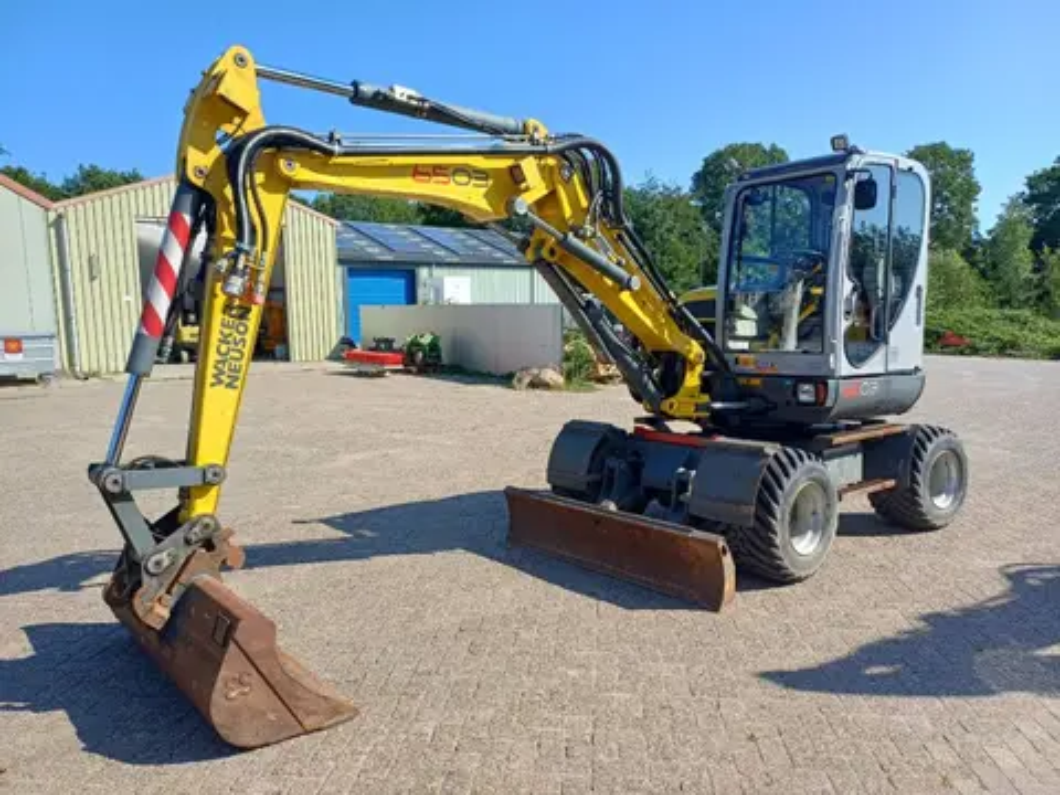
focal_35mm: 25
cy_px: 398
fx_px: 766
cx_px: 530
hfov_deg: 69.4
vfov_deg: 54.9
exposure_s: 1/782
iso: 50
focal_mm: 4.65
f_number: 1.8
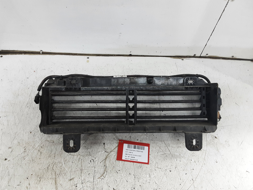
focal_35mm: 28
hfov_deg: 63.4
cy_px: 96
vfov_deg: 49.8
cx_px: 124
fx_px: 205
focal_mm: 2.91
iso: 125
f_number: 1.9
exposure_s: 1/33
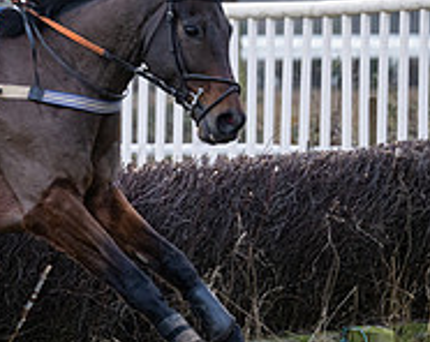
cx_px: -178
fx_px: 4445
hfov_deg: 5.5
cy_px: 161
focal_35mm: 350
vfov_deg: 4.4
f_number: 2.8
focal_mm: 92
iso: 800
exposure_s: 1/1250
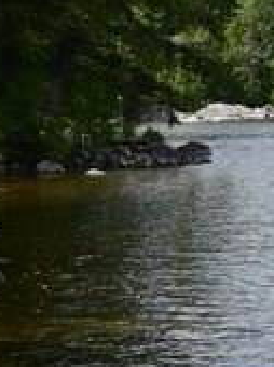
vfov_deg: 10.7
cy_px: 163
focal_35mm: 185
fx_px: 1957
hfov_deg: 7.9
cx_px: 347
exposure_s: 1/500
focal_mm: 34
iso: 400
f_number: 11
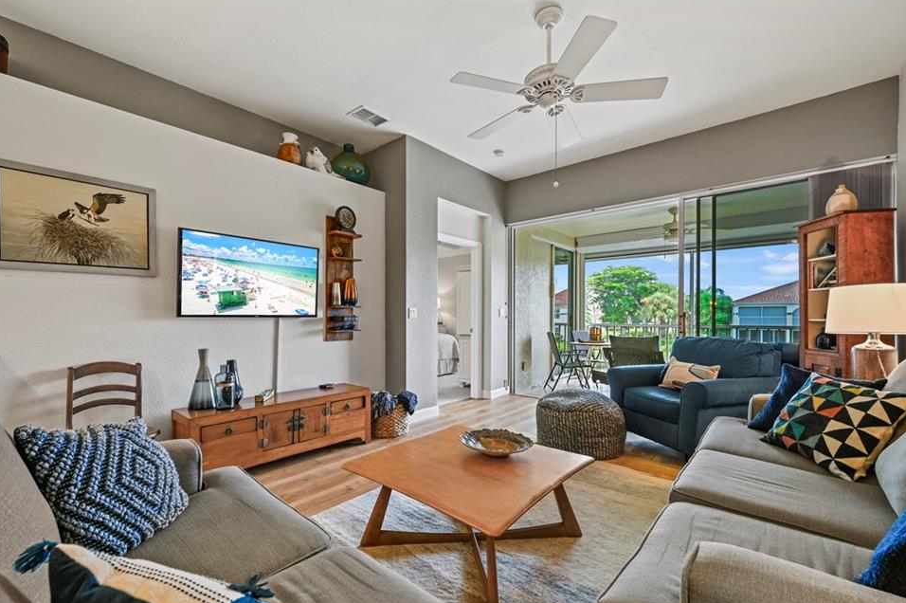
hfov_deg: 100.4
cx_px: 437
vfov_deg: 77.2
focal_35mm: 15
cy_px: 314
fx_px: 377
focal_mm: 14
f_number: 8
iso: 100
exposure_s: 1/1.25
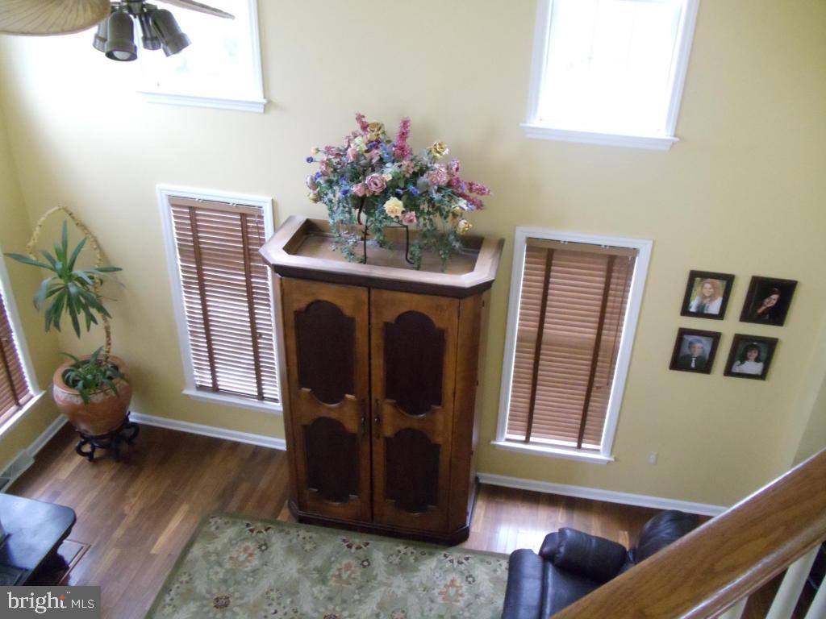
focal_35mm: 44
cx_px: 413
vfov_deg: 32.9
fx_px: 1050
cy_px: 310
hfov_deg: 42.9
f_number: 3.5
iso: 800
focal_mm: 6
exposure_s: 1/60
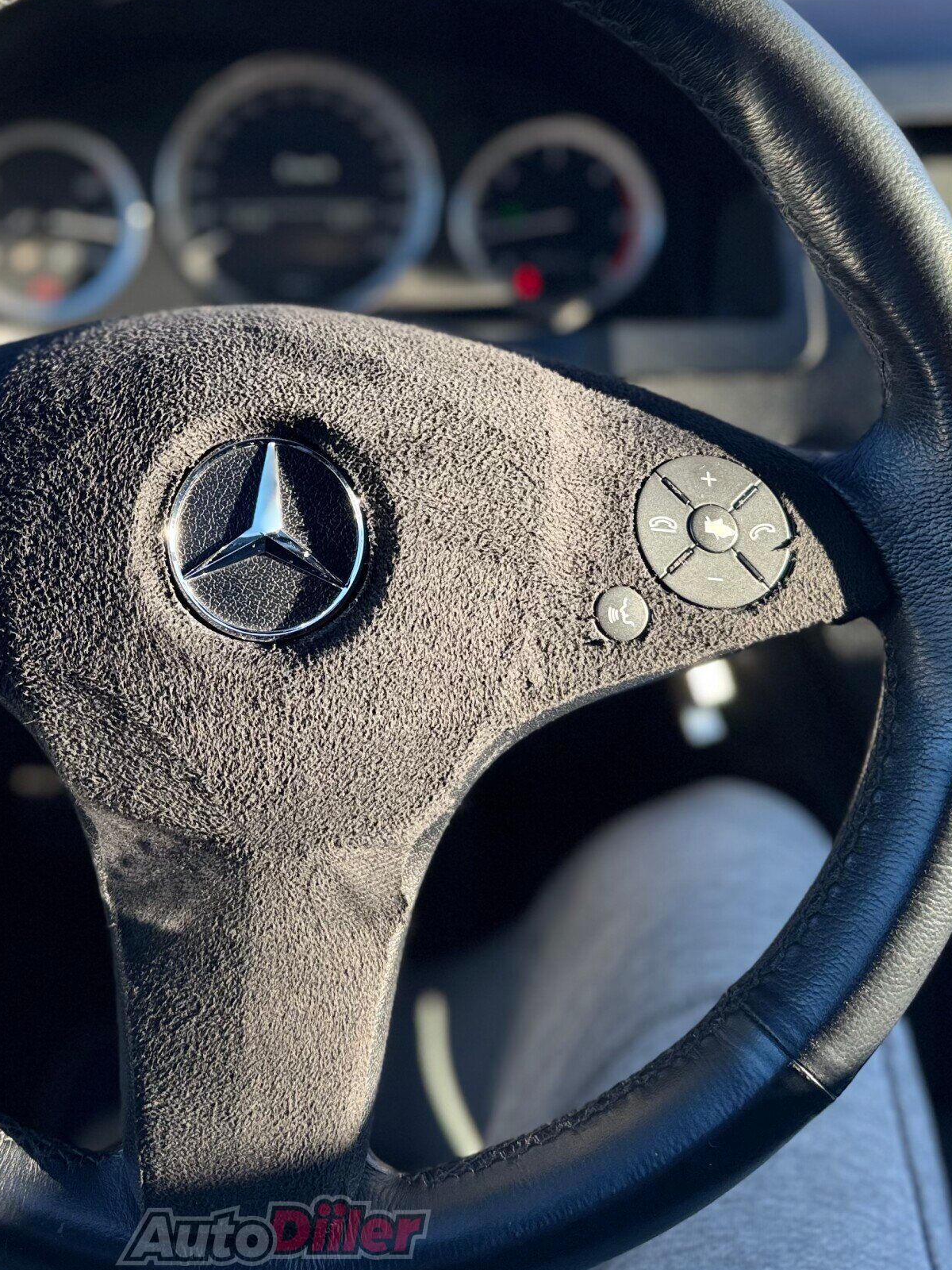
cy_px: 314
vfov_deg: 46.1
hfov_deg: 36.2
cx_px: 274
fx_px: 1430
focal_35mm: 39
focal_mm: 6.76
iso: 64
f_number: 1.78
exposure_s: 1/250
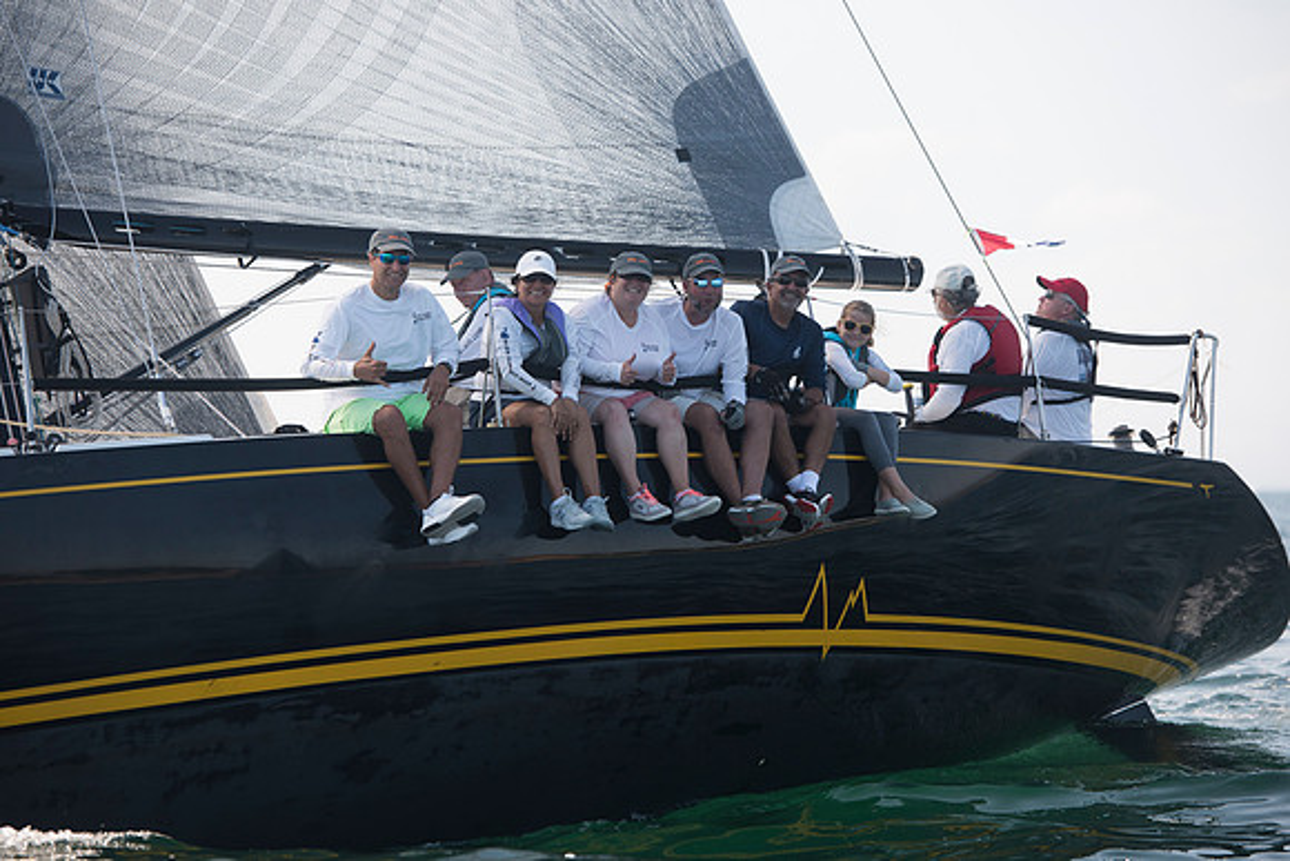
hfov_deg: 14.2
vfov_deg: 9.5
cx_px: 645
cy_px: 430
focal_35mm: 145
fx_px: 5197
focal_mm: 145
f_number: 4
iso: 320
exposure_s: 1/1600
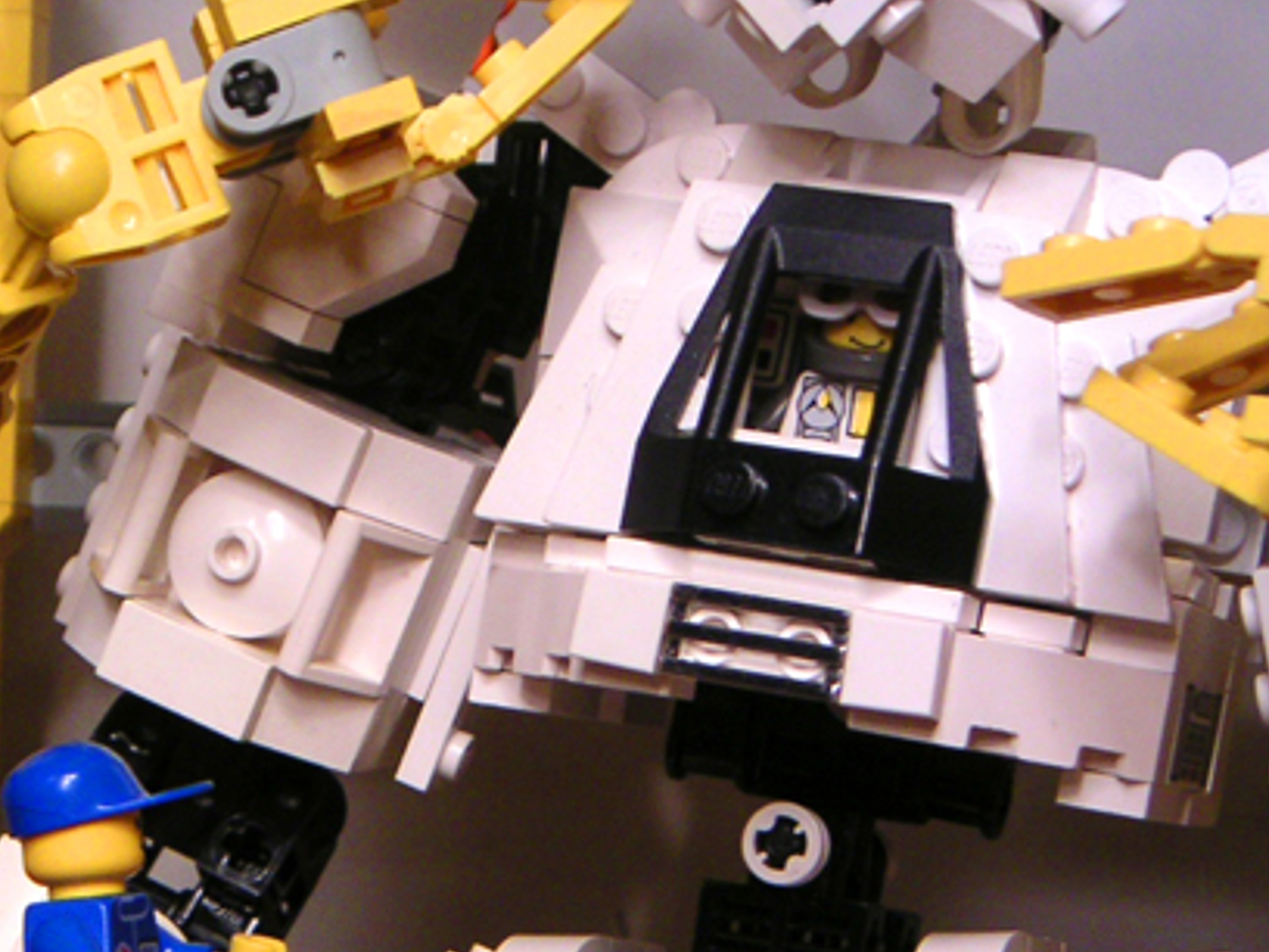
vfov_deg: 14.1
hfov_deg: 18.8
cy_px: 840
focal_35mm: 104
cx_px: 358
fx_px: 3813
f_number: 3
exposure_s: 1/45
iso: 80
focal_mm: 8.2
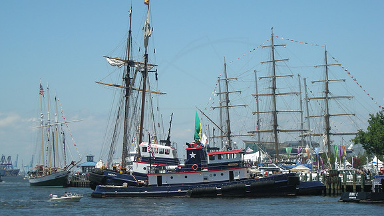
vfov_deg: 10.5
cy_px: 94
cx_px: 192
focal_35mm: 115
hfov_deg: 18.6
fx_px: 1171
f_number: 9.4
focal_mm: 17.1
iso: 50
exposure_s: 1/128
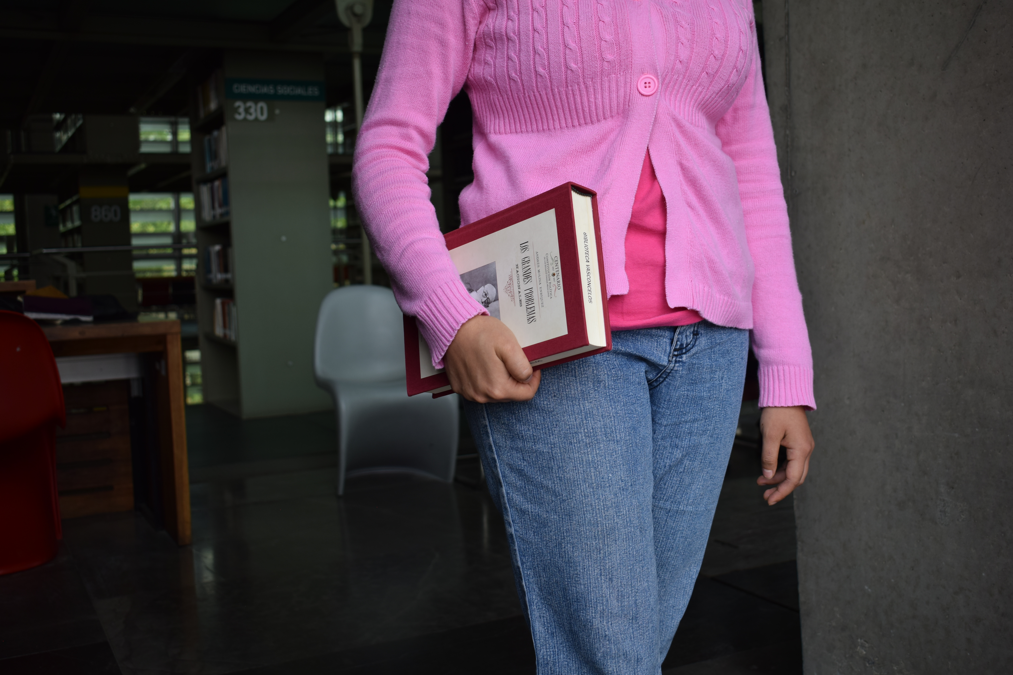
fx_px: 1097
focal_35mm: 39
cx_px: 506
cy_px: 338
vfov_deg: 34.2
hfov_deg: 49.6
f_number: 4.5
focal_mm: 26
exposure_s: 1/200
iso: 100
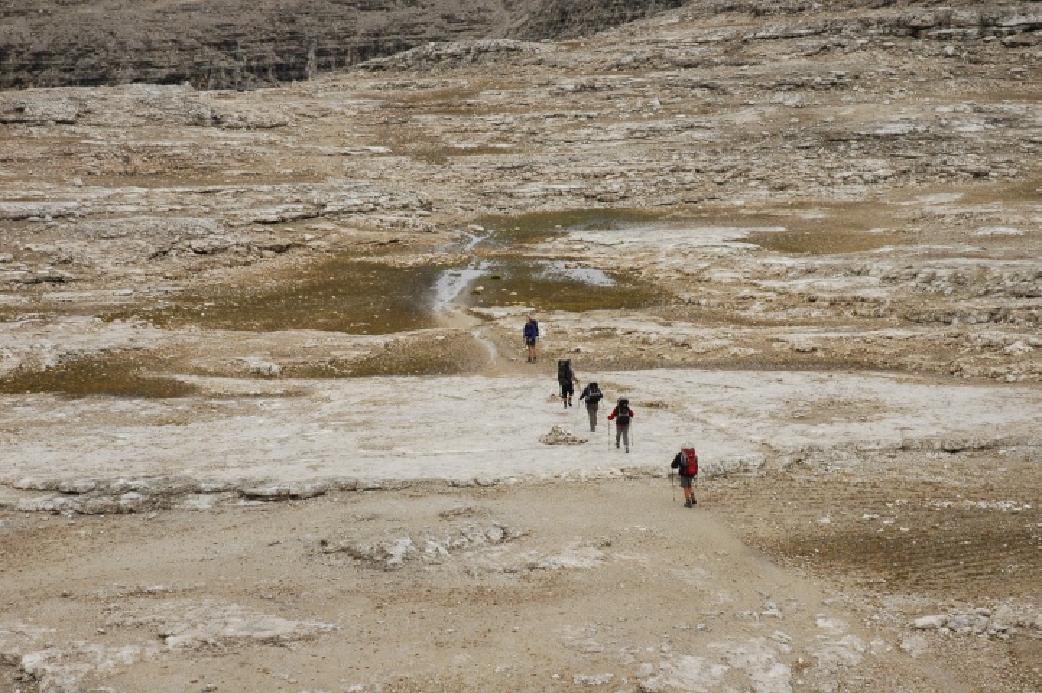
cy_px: 346
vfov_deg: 18.9
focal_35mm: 72
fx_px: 2083
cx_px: 521
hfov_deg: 28.1
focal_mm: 48
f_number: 7.1
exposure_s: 1/125
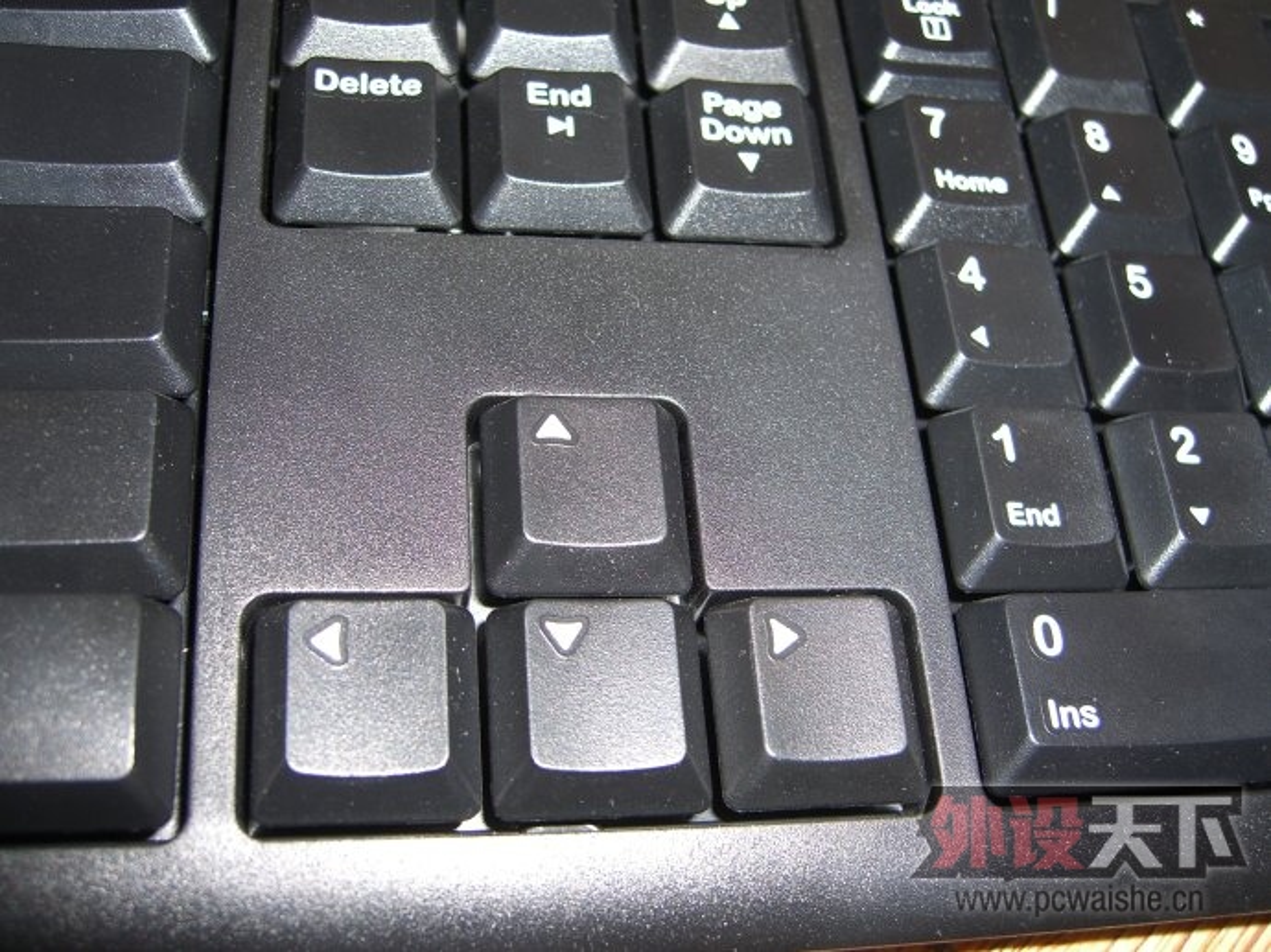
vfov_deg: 37.7
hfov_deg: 49.0
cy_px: 476
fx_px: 1395
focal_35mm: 38
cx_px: 636
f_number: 2.8
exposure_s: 1/60
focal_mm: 7.9
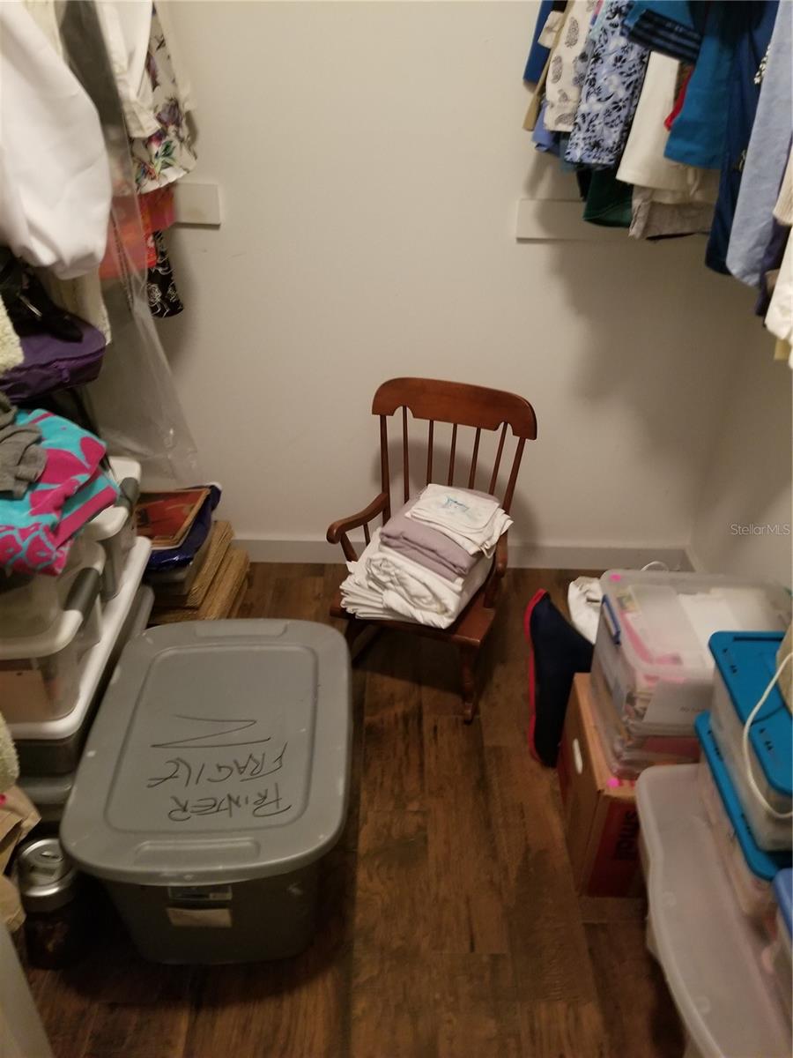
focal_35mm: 26
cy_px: 529
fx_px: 794
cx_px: 396
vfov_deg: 67.3
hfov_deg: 53.1
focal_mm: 4.25
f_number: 1.7
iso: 250
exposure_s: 1/10
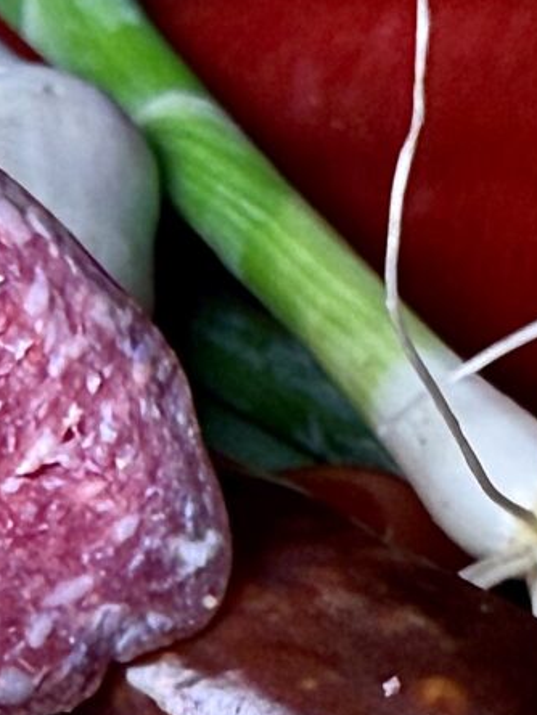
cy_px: 990
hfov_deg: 10.8
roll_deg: -4.6
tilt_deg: -32.5
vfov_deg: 13.6
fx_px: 2853
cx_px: 249
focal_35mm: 138
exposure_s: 1/99
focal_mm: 2.22
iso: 64
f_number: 2.2
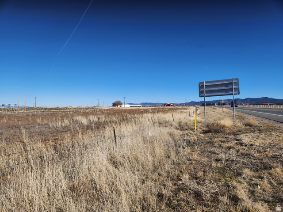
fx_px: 188
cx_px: 142
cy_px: 106
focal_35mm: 23
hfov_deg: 73.9
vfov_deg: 58.9
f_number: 1.8
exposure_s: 1/2111
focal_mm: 5.4
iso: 20
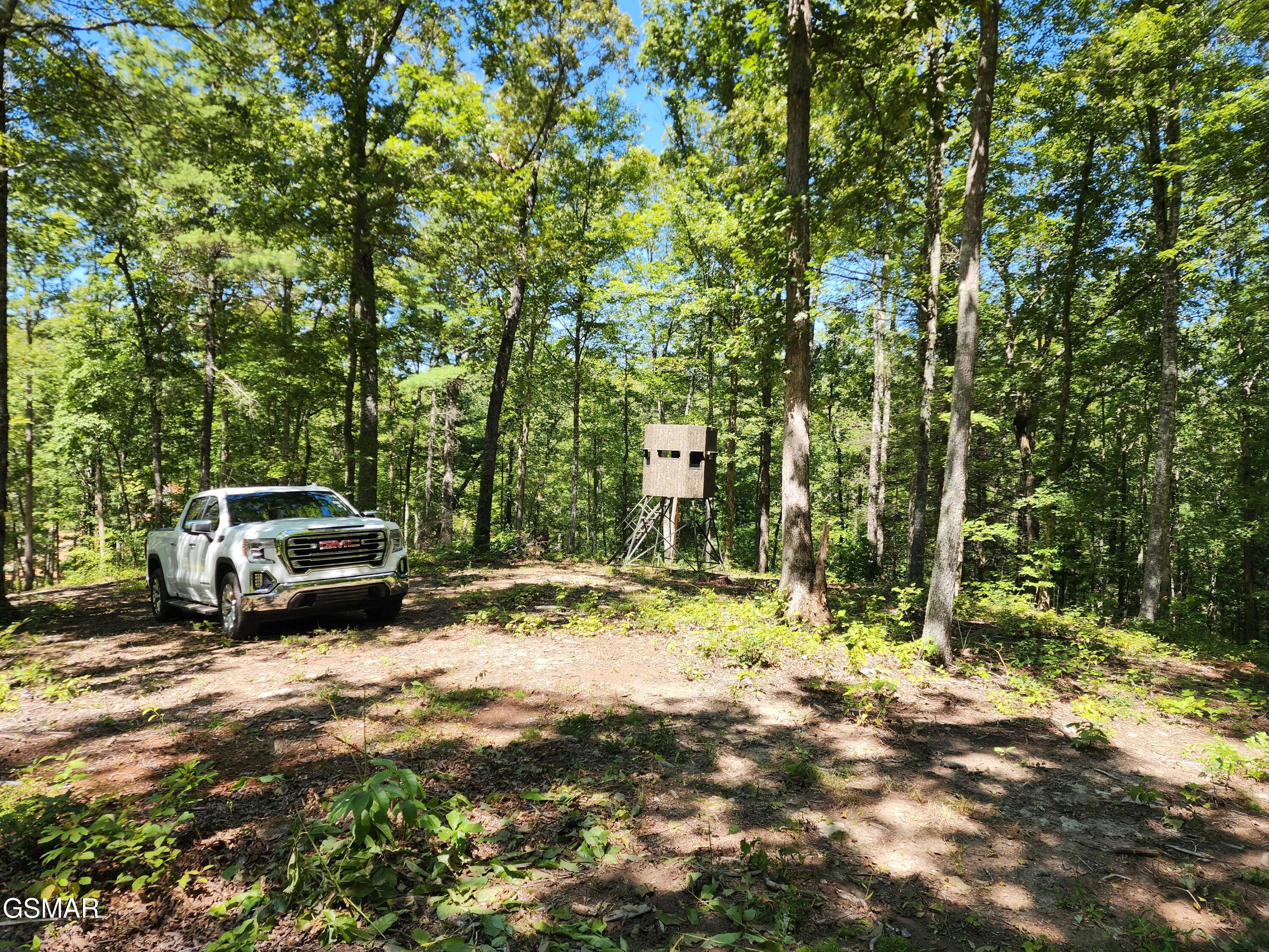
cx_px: 634
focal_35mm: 23
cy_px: 476
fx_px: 843
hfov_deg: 73.9
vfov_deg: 58.9
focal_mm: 6.4
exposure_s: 1/251
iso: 12
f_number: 1.8
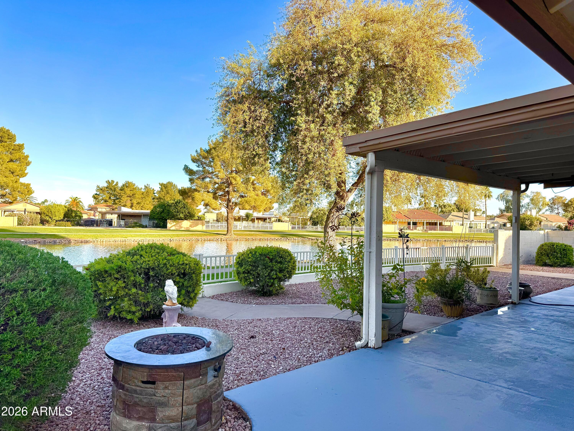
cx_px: 287
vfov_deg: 56.8
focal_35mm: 24
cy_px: 216
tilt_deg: +1.8
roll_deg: -0.1
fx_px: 398
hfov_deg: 71.6
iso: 80
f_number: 1.78
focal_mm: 6.76
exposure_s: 1/1869
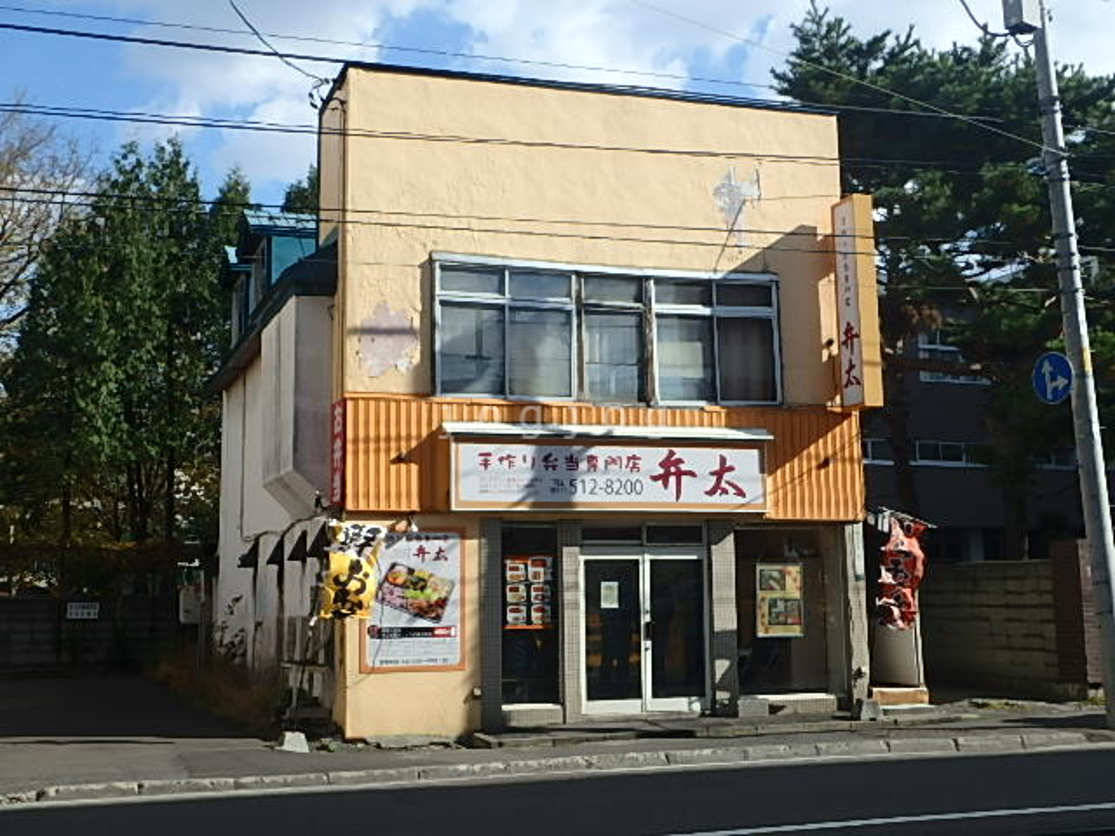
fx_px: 1353
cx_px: 558
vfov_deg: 34.3
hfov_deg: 44.8
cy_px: 418
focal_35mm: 42
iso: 125
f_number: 5.2
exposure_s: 1/500
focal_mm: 7.5
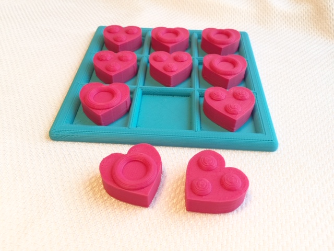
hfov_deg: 61.7
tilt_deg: -44.2
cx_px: 167
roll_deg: +0.2
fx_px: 280
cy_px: 126
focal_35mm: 29
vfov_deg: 48.2
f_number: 2.2
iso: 32
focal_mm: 4.15
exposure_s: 1/40
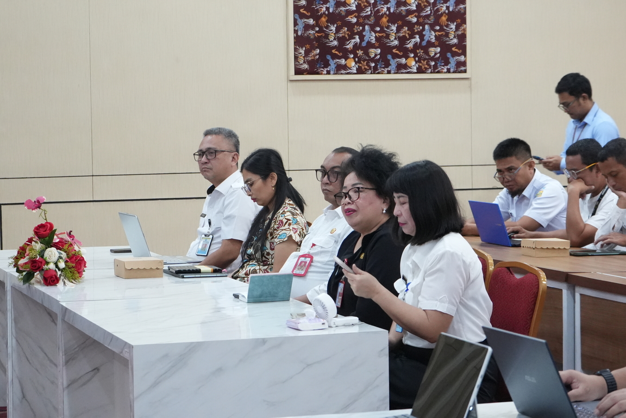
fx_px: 1826
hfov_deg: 19.5
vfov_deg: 13.0
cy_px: 209
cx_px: 313
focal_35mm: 105
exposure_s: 1/100
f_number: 5.6
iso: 6400
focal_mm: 70
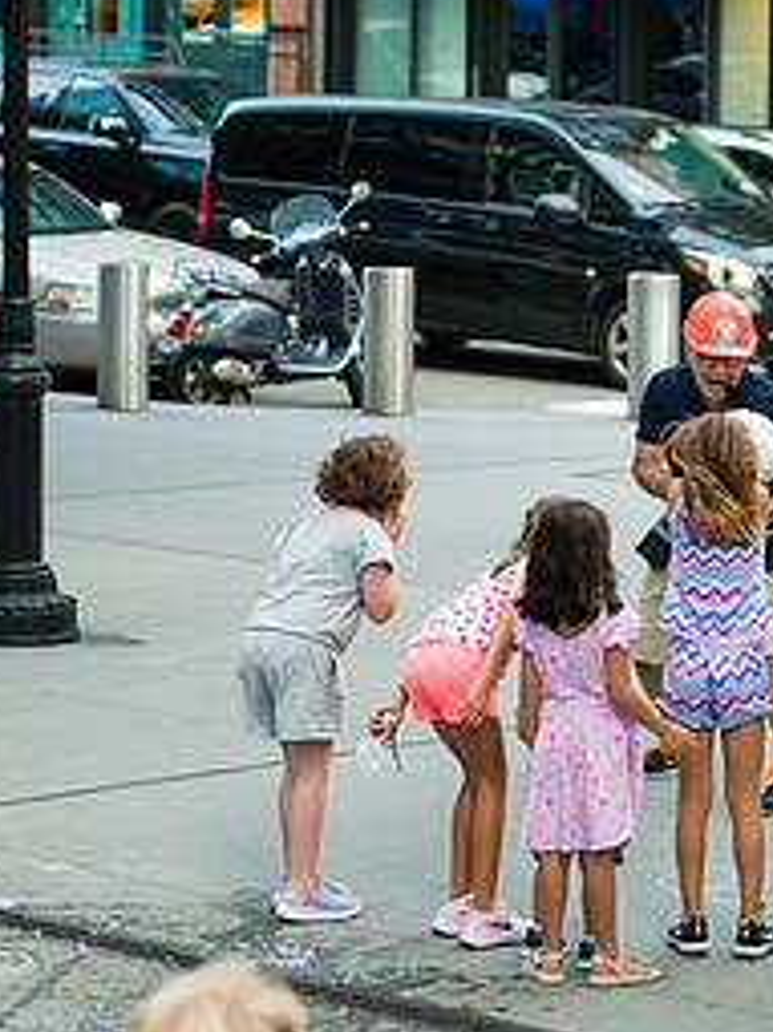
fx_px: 4559
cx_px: 688
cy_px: 295
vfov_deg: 12.9
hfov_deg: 9.6
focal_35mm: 153
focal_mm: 70
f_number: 3.2
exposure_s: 1/1000
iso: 800
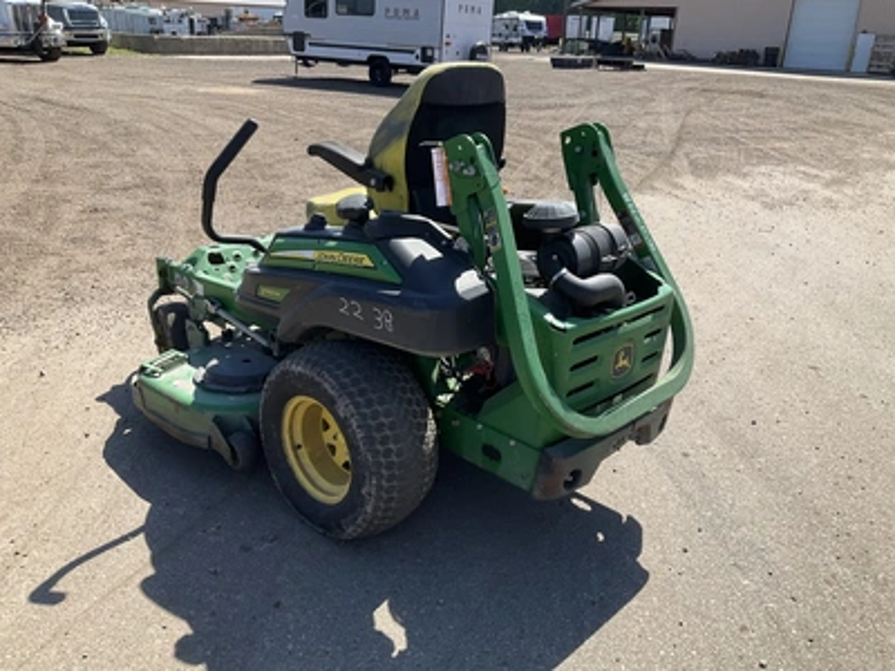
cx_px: 448
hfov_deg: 61.7
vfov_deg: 48.2
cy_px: 336
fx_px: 750
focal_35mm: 29
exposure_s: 1/1144
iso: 25
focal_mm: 3
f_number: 1.8
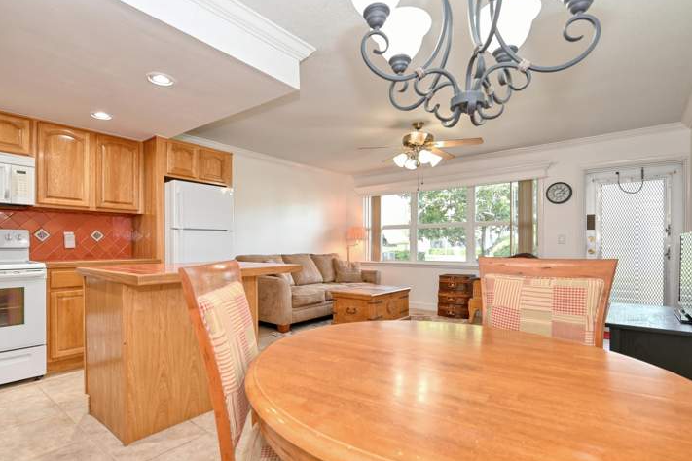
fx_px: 357
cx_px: 308
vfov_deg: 65.7
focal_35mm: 19
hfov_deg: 87.9
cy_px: 248
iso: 220
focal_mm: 16.5
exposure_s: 1/15
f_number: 7.1
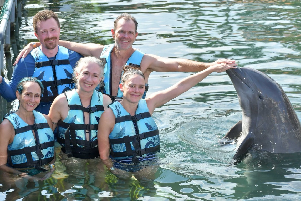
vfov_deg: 15.5
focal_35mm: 88
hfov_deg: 23.1
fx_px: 736
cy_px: 104
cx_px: 149
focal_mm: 56
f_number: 9
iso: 320
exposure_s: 1/250
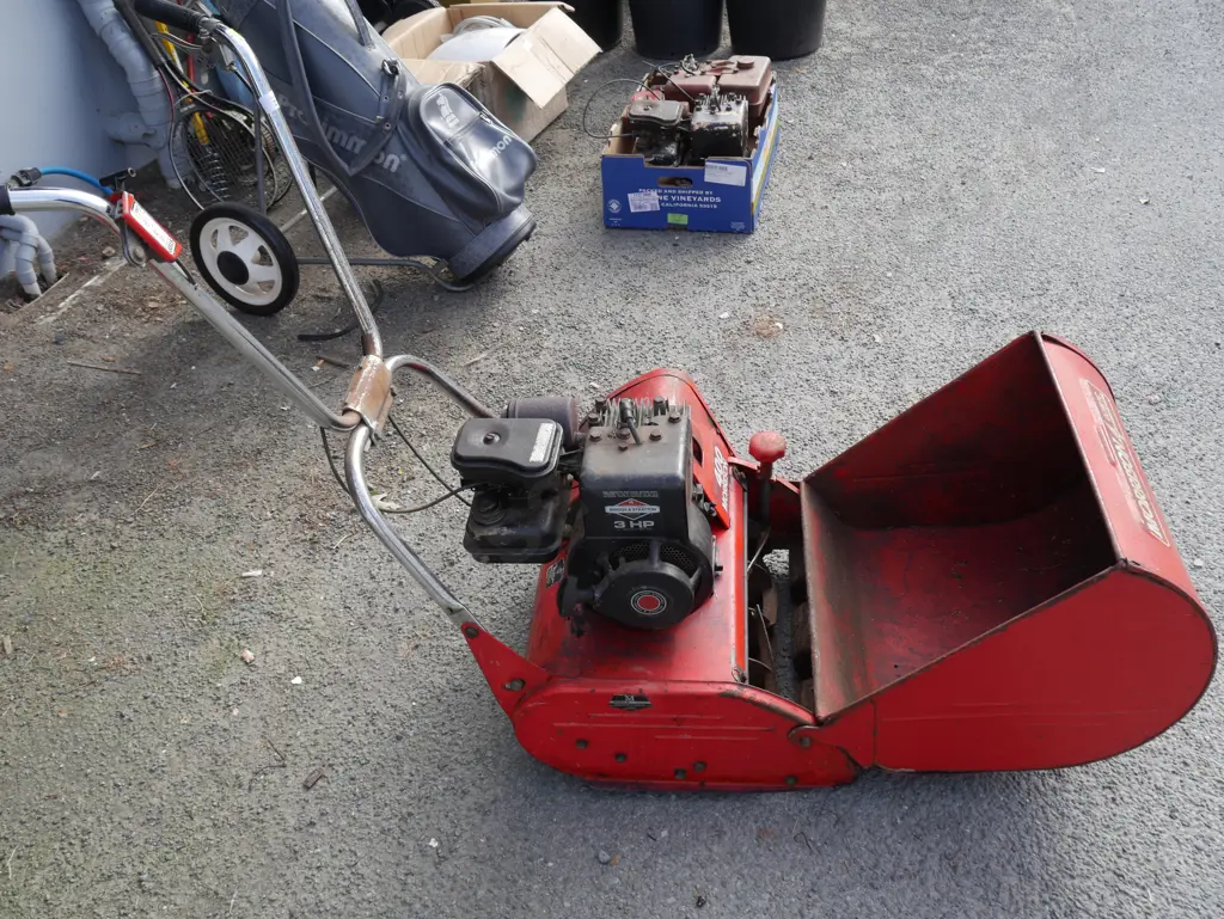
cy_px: 460
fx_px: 1061
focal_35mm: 30
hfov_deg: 59.9
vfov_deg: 46.8
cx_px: 612
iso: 200
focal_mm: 15
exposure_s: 1/250
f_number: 5.6
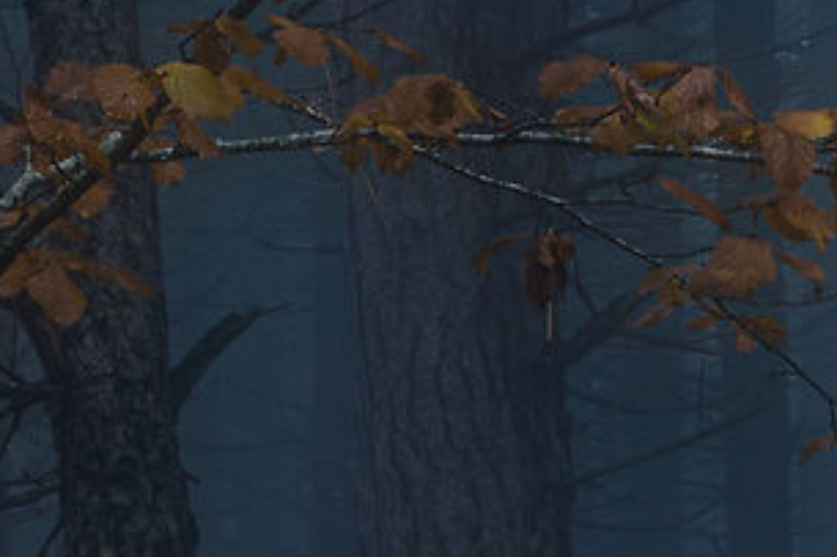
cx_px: -406
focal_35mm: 244
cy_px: 1344
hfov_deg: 8.3
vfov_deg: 5.4
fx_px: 5670
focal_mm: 31
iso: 100
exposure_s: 1/8
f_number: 11
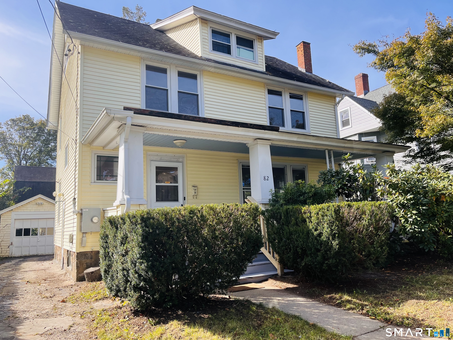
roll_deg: +2.2
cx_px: 226
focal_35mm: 26
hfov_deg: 67.3
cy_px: 170
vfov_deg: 53.1
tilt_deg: +9.0
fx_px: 340
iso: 50
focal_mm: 5.1
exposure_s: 1/1117
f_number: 1.6
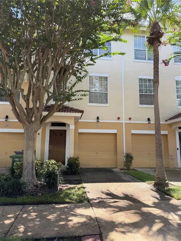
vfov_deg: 71.6
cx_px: 90
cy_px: 120
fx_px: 167
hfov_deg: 56.8
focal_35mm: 24
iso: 80
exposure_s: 1/955
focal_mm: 6.76
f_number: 1.78
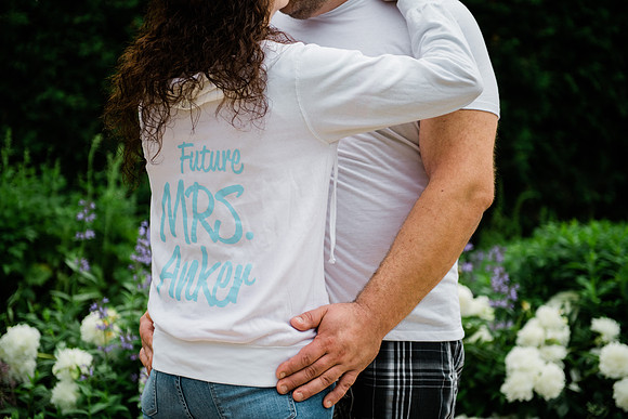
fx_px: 1221
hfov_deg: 28.8
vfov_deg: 19.5
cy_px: 210
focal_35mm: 70
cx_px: 314
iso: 320
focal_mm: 70
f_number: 2.8
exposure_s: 1/160
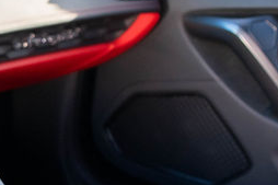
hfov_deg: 16.9
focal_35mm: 109
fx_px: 841
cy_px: 148
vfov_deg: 12.5
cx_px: -143
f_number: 5
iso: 400
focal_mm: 18
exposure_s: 1/100
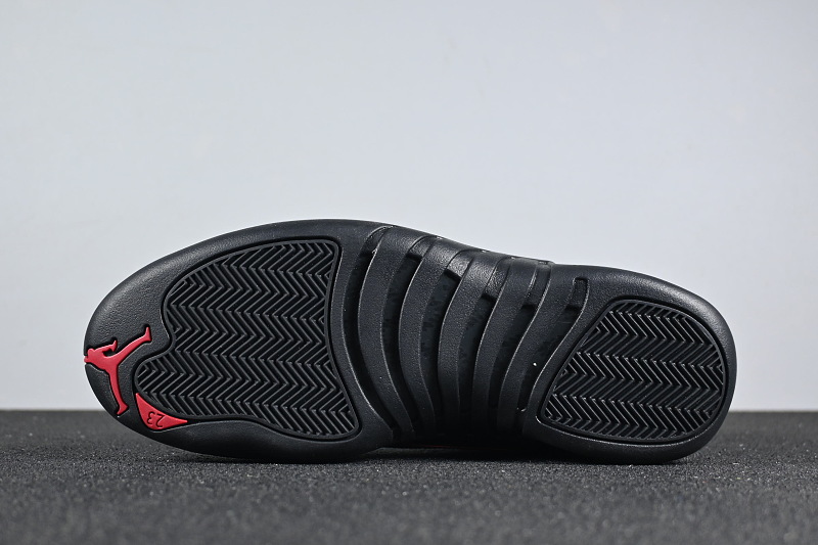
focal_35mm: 47
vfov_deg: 28.5
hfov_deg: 41.7
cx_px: 409
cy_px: 272
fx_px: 1073
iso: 720
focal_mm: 31.5
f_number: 5
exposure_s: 1/125
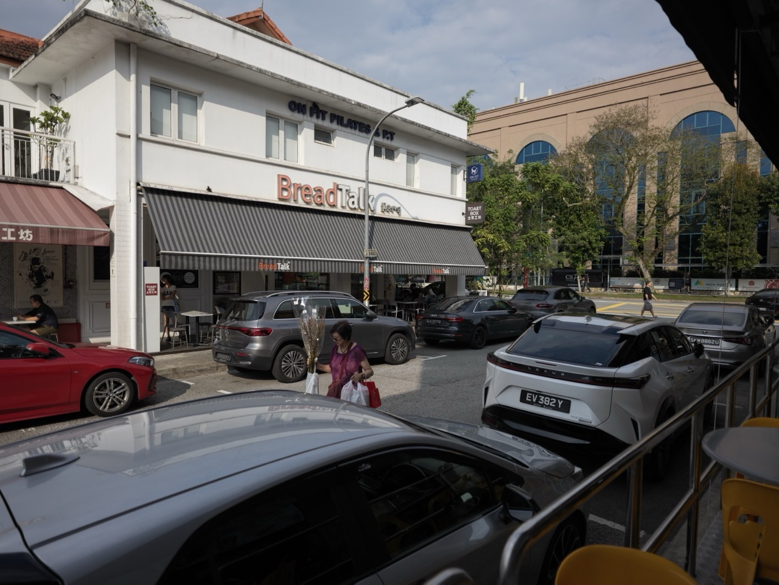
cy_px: 292
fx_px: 495
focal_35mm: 22
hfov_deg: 76.4
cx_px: 390
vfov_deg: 61.1
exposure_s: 1/1600
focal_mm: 28
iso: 200
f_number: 4
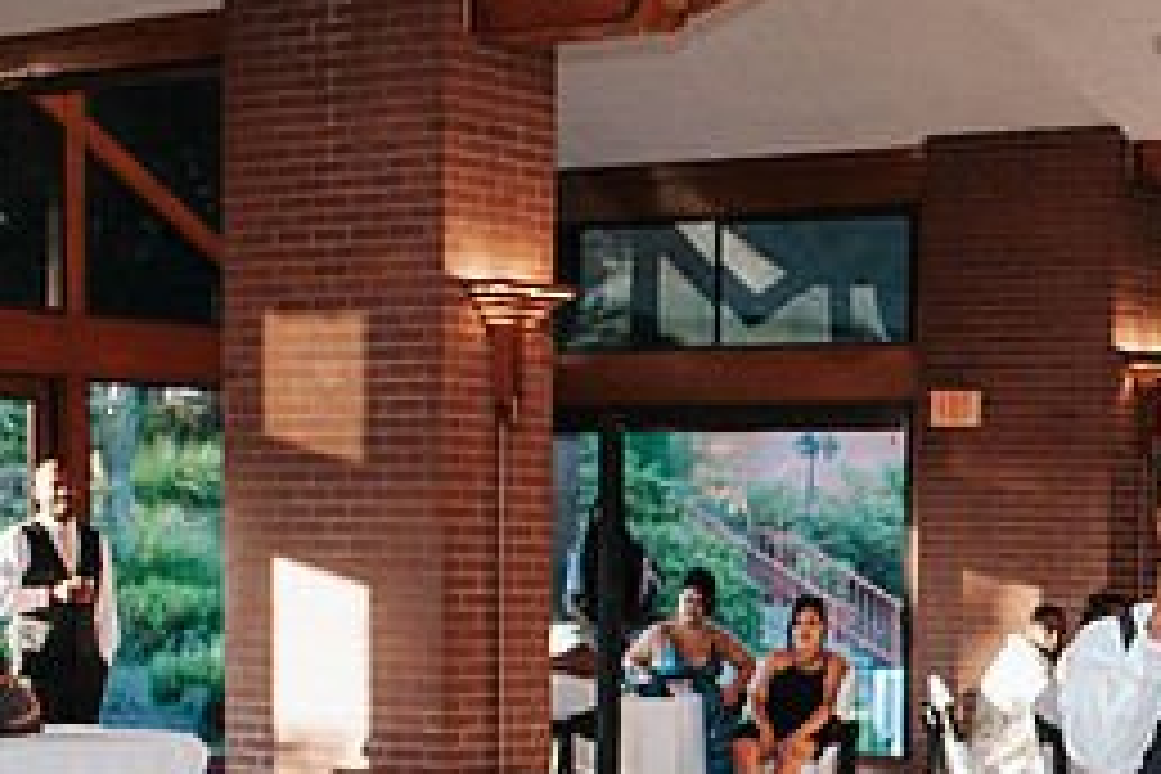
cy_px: 916
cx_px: 1205
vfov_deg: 13.9
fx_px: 3096
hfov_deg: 20.5
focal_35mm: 96
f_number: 3.2
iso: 1000
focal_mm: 35
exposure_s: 1/200
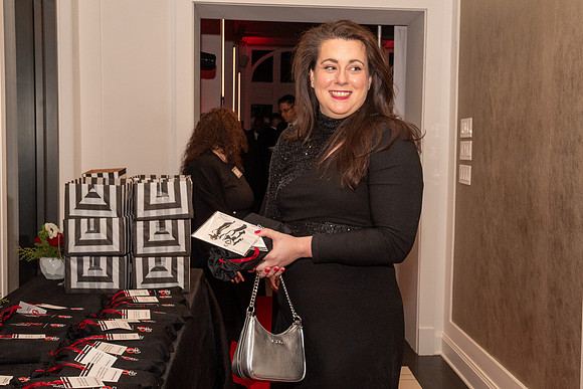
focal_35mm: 39
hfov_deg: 49.5
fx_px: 632
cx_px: 292
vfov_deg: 34.2
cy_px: 194
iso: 2000
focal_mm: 26
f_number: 10
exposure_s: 1/100
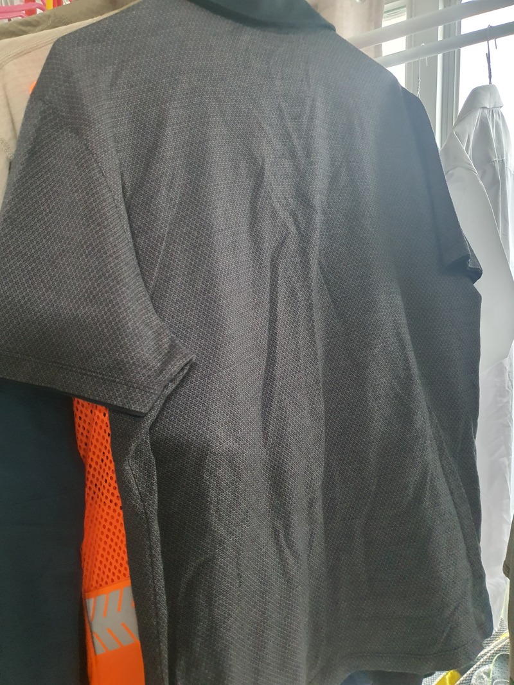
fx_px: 515
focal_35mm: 26
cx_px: 257
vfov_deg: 67.3
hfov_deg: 53.1
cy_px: 342
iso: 640
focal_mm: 4.3
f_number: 1.5
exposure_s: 1/40
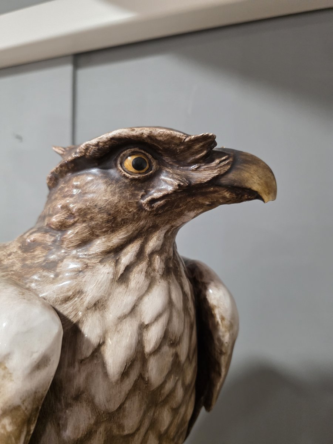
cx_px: 166
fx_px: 295
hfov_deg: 58.9
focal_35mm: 23
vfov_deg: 73.9
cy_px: 222
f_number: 1.7
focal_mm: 6.3
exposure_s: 1/100
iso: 400
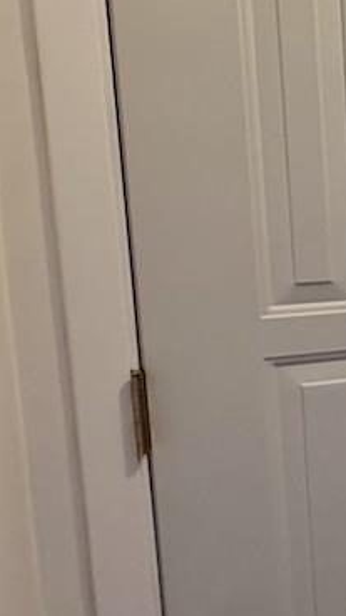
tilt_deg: -6.8
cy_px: 249
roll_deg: +0.0
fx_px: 864
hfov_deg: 15.1
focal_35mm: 53
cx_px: 799
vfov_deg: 39.0
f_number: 2.2
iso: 250
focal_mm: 2.22
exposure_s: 1/120
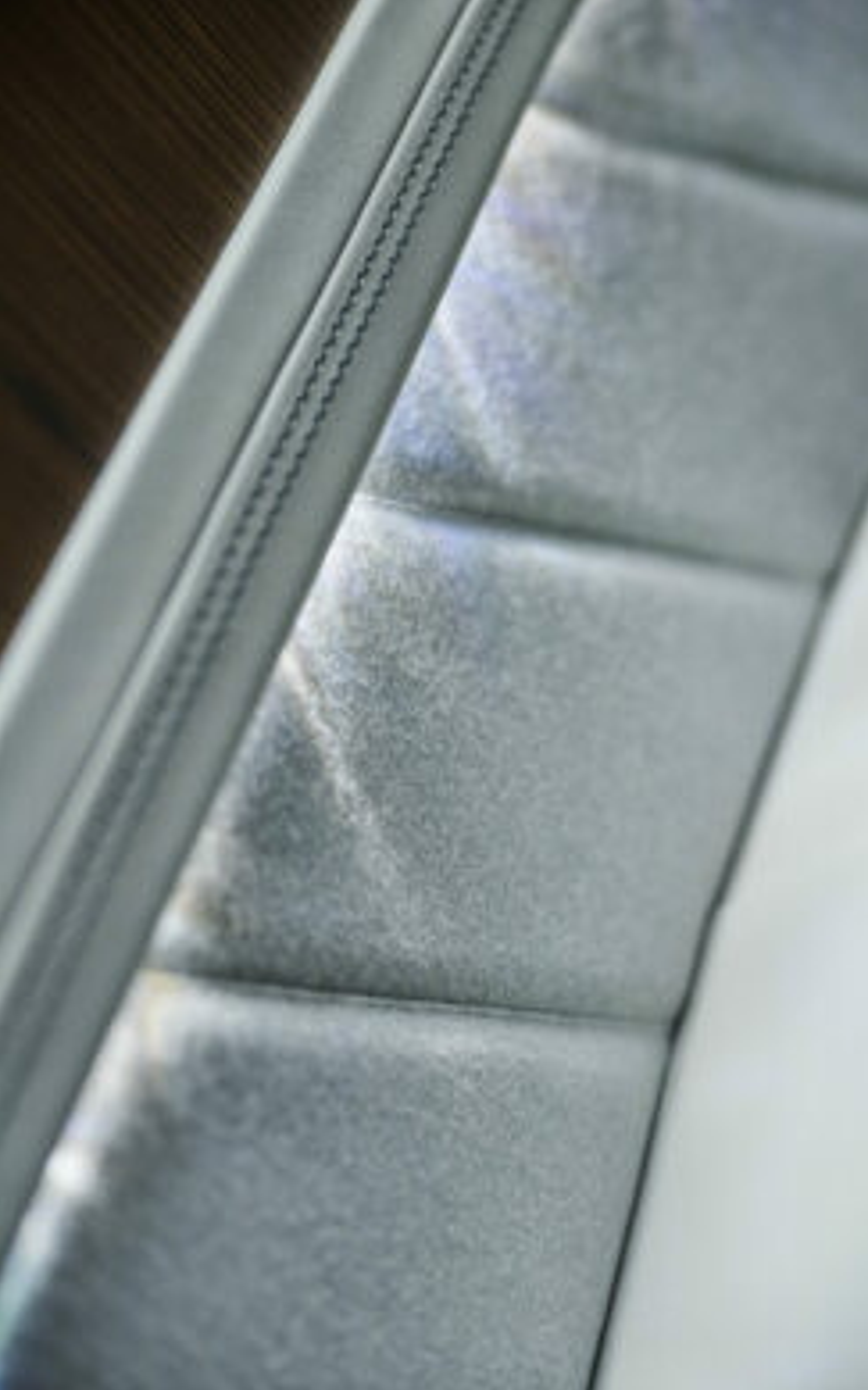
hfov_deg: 18.3
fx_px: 2688
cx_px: 464
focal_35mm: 71
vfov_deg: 29.0
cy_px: 699
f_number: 4
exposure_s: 1/160
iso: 1250
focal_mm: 69
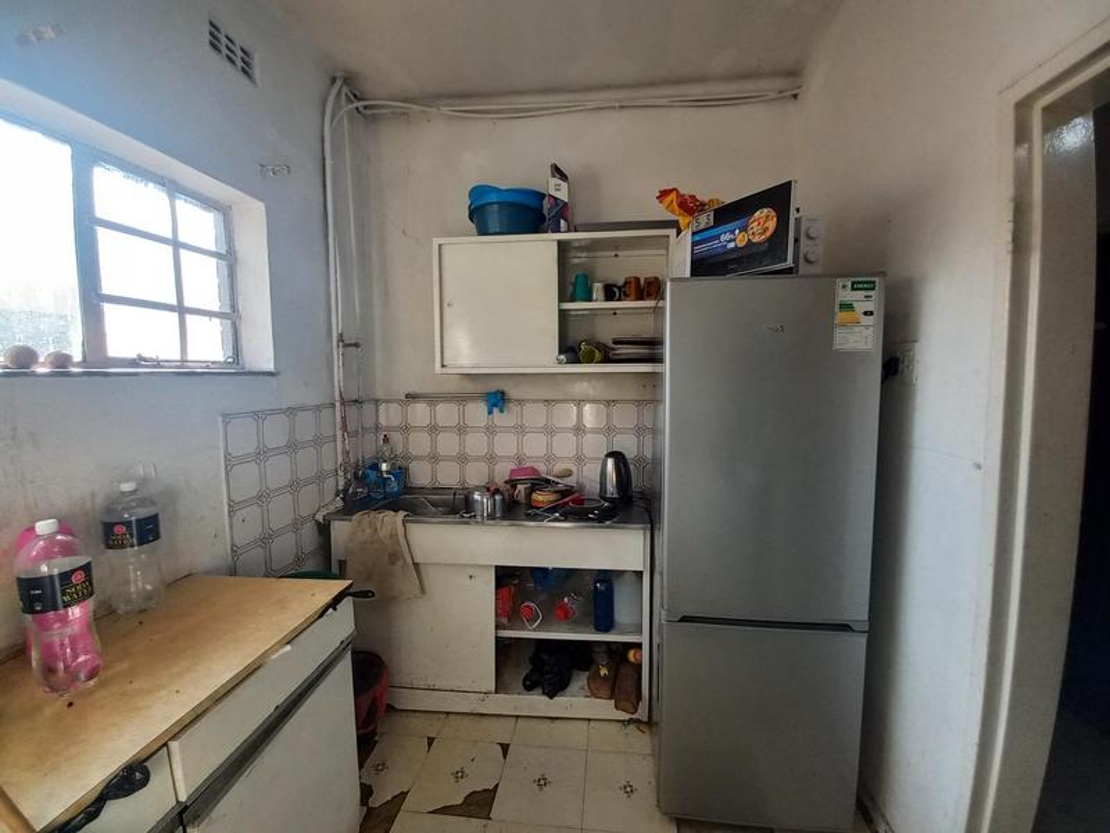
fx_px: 417
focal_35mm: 13
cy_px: 416
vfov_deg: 89.9
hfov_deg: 106.2
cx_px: 555
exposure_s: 1/100
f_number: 2.2
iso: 50
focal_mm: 1.42
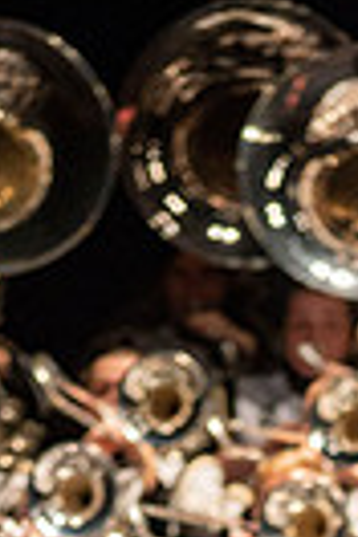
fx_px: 15214
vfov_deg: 2.0
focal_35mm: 1020
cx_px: 295
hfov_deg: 1.3
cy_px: 907
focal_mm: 300
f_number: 2.8
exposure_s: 1/500
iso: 3200
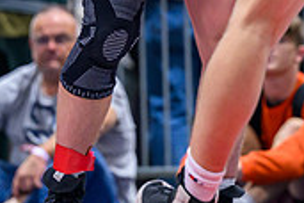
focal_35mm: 450
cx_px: 170
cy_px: -53
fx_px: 3800
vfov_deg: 3.1
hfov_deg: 4.6
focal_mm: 110
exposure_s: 1/640
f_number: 2.8
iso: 2500
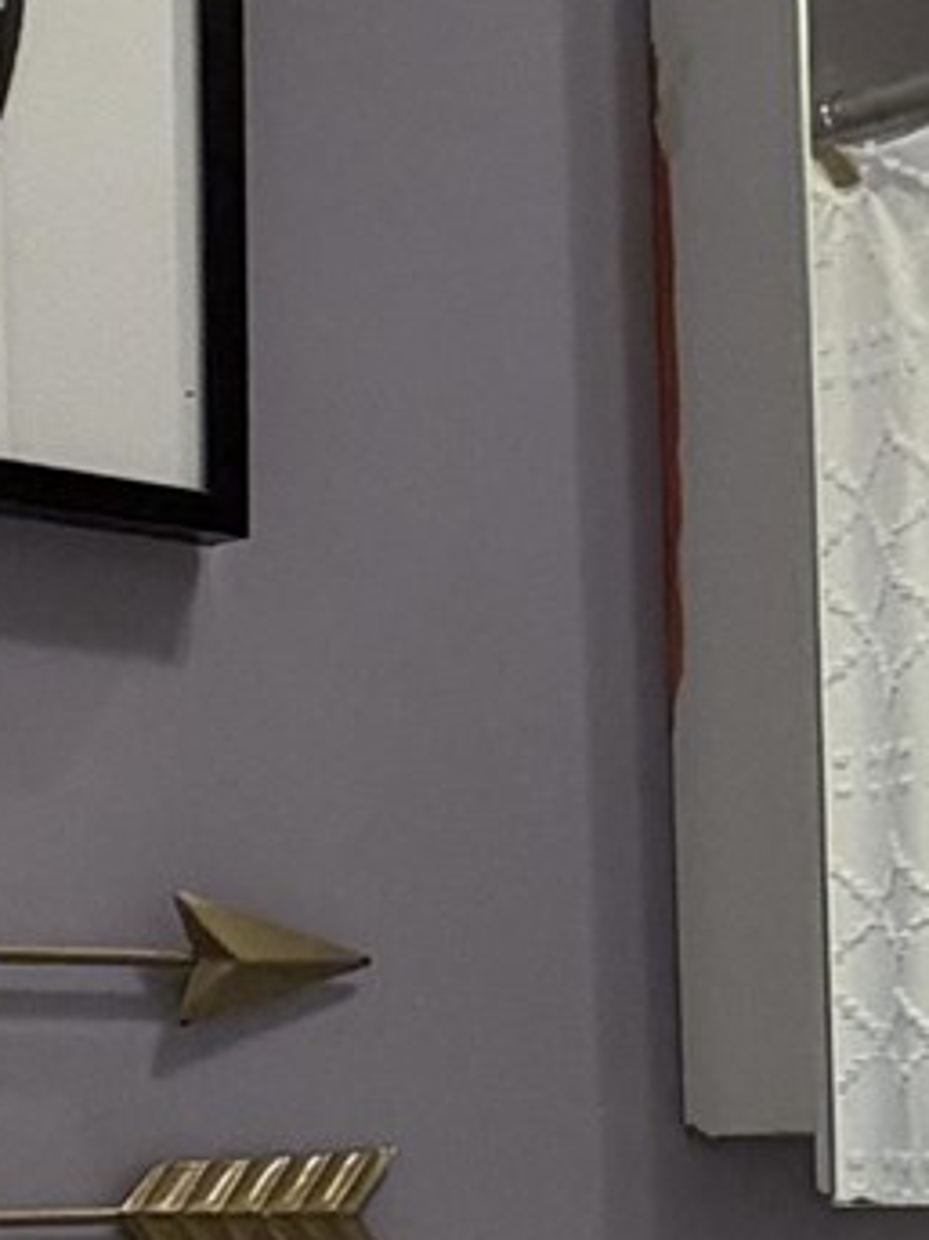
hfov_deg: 13.3
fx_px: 3366
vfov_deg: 19.9
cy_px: 1392
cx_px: 1916
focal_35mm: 94
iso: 160
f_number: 2.2
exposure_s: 1/120
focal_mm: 2.22
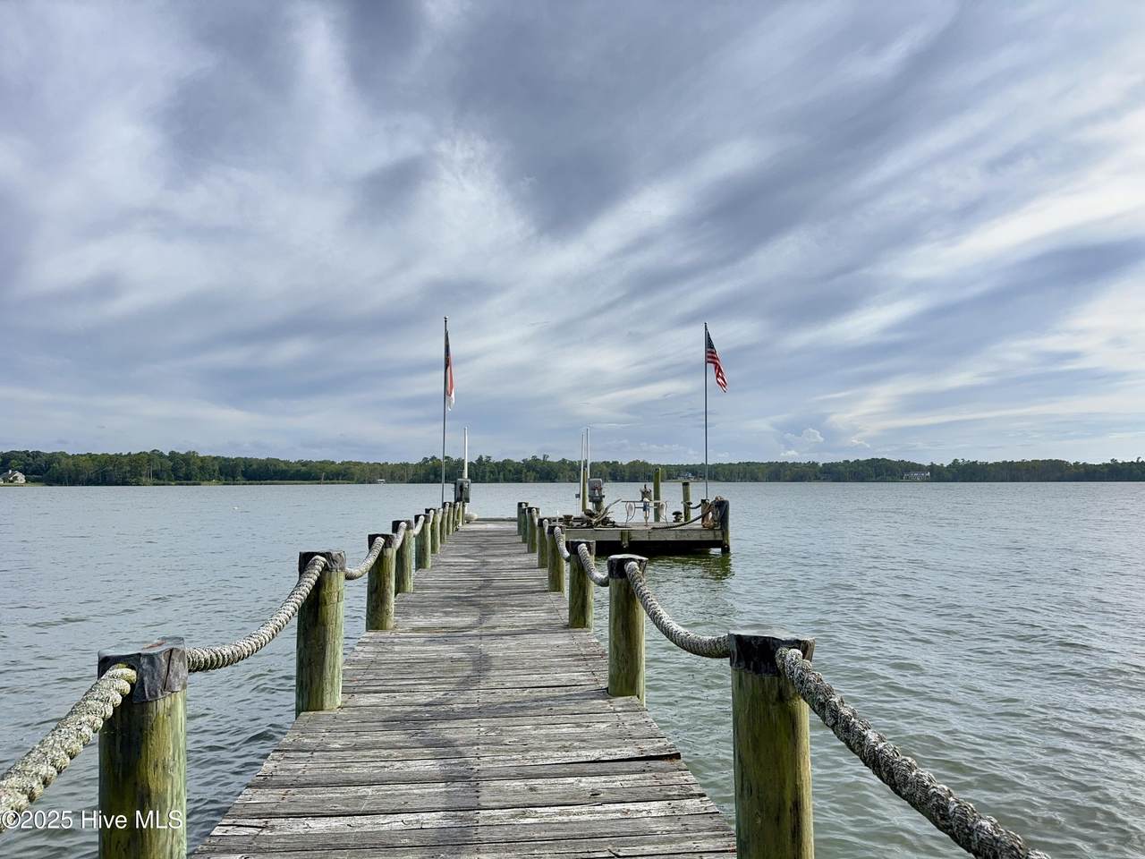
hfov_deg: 71.6
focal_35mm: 24
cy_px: 430
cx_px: 572
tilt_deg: +3.6
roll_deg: +0.2
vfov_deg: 56.8
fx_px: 794
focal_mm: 6.76
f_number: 1.78
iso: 80
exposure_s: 1/2105
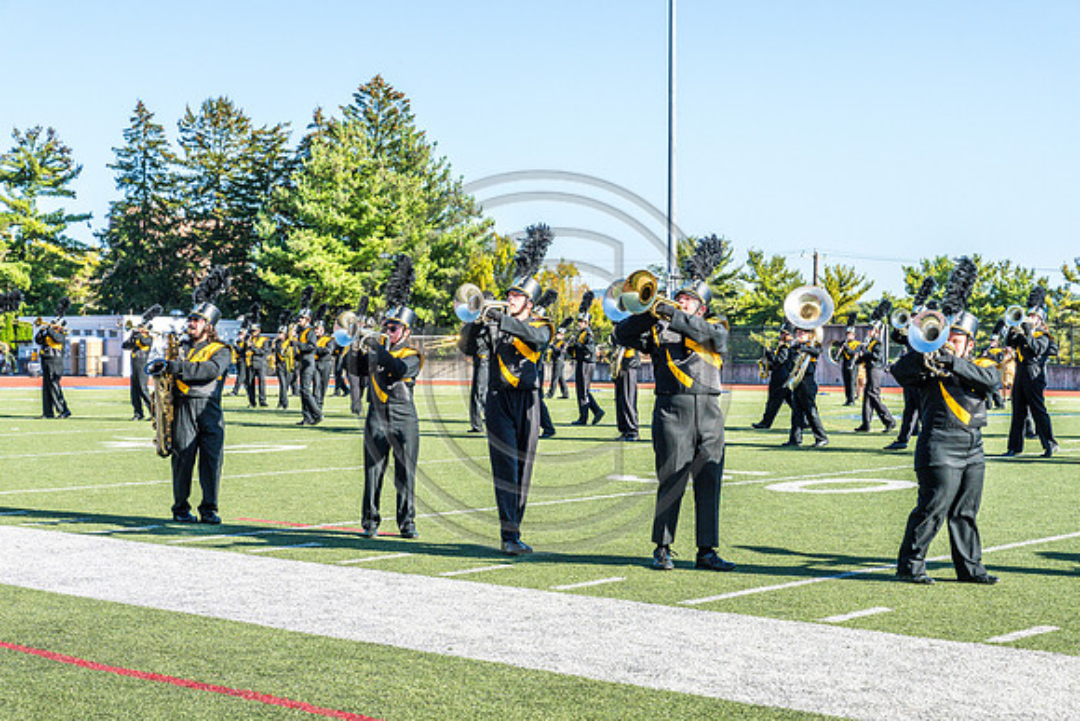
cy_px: 360
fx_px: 1800
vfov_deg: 22.6
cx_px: 540
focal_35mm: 60
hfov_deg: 33.4
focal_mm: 60
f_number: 9
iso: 1250
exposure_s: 1/1250
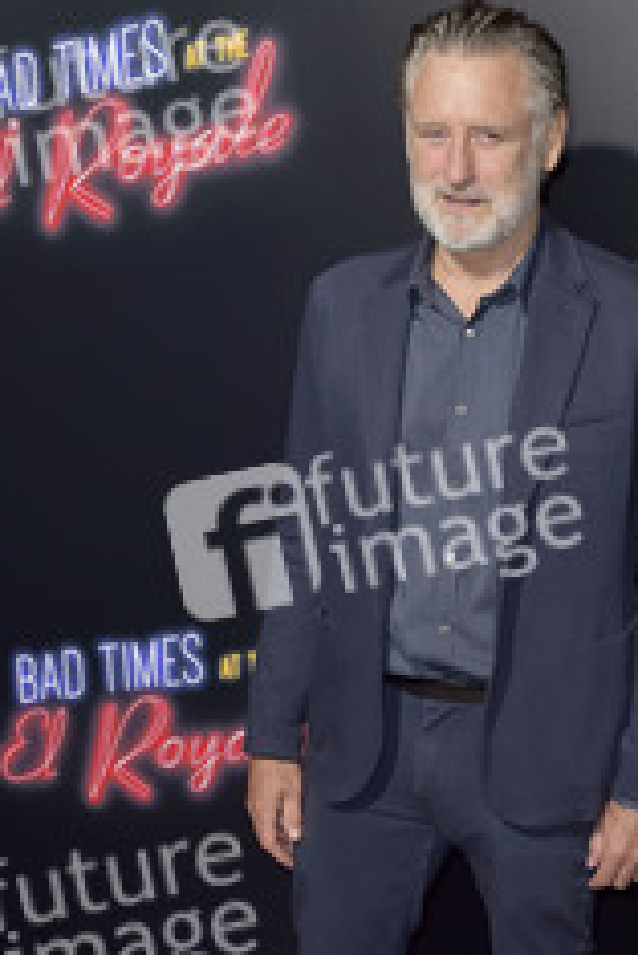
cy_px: 727
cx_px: 494
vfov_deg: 29.1
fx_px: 1805
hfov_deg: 19.9
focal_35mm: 68
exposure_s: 1/250
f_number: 6.3
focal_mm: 40
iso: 250
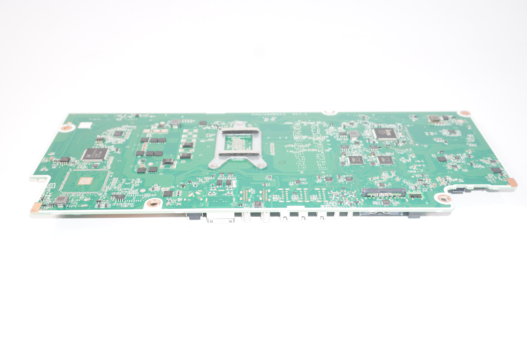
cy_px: 175
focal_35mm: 38
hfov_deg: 51.3
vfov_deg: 35.4
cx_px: 264
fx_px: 548
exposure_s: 1/100
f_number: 5.6
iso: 320
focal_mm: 25
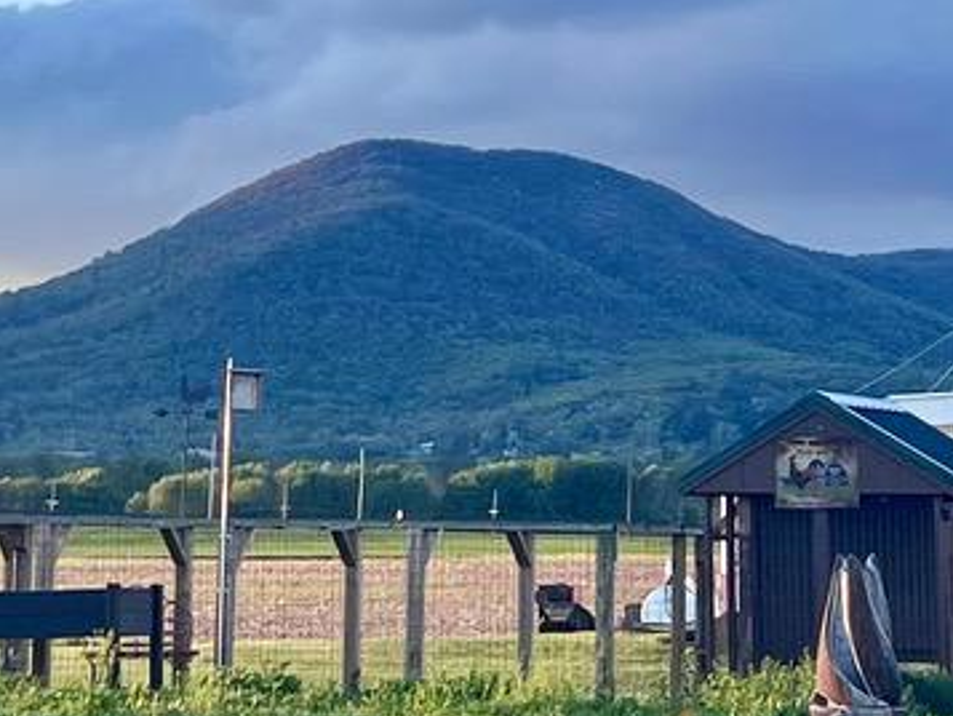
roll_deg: -0.6
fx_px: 4103
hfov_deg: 13.2
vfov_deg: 9.8
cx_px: 467
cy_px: -88
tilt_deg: +7.7
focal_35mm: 149
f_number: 1.5
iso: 50
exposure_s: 1/1147
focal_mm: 5.7
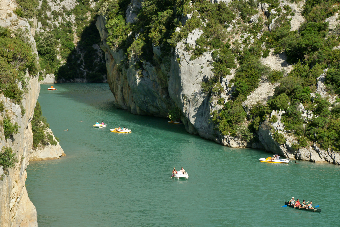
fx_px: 991
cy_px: 114
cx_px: 170
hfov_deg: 19.5
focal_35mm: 105
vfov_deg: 13.0
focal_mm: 70
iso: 200
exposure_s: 1/750
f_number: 6.7
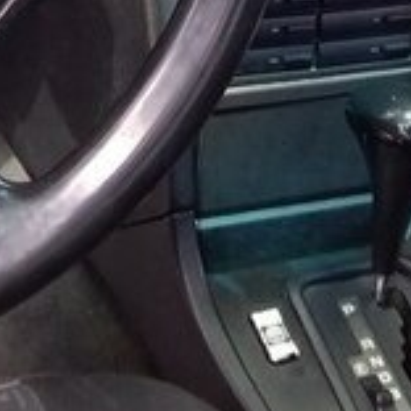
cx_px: 245
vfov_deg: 14.0
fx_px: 1558
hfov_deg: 15.0
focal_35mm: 116
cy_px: -215
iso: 64
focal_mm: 3.3
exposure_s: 1/50
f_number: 2.2
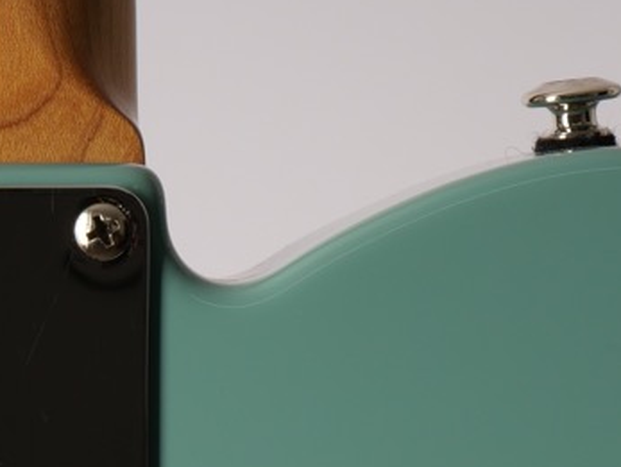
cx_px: -84
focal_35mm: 532
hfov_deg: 3.7
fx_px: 9554
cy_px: 469
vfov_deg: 2.8
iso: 200
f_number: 7.1
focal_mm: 77
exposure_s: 1/200
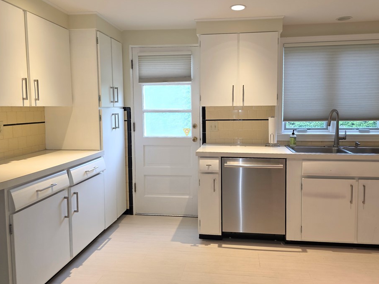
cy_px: 129
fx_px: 285
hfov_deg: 67.2
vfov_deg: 53.0
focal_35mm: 26
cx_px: 204
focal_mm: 6.3
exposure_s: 1/60
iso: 50
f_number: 1.7
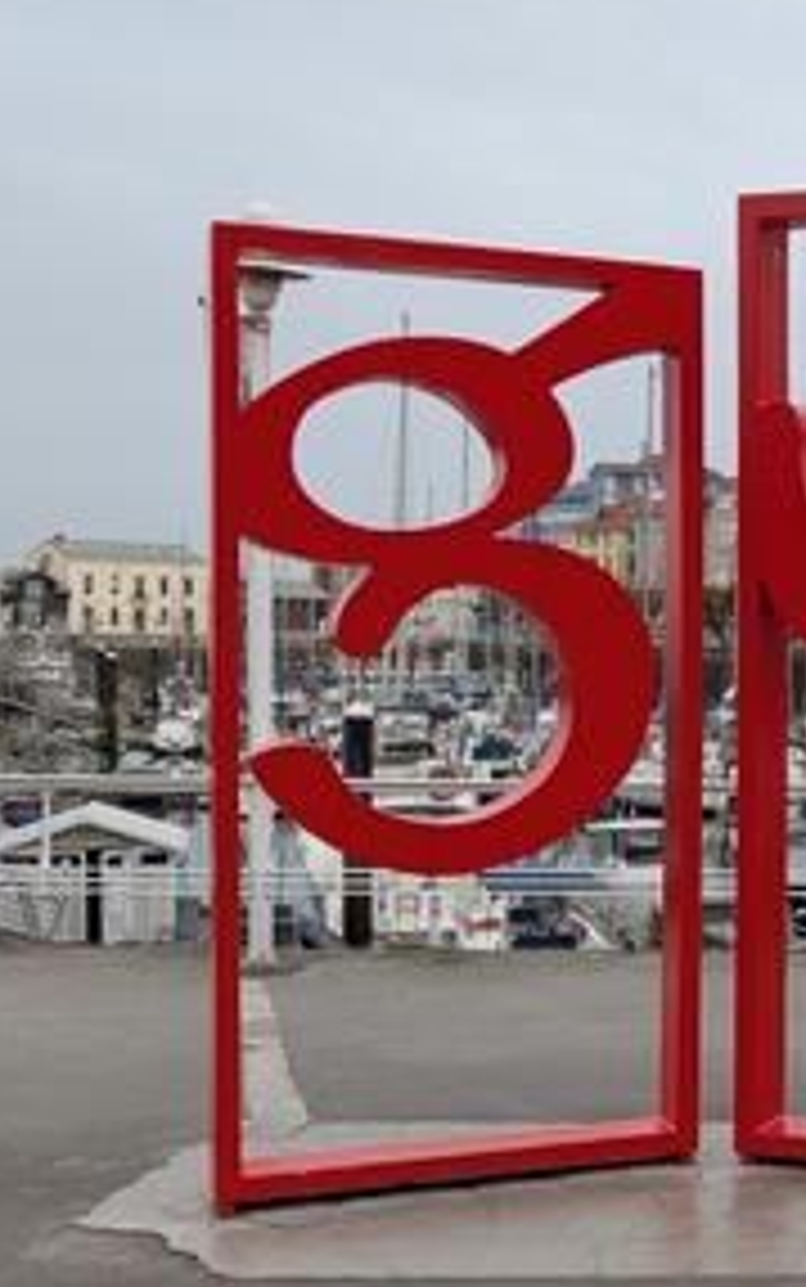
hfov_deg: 20.4
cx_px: 1099
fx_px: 2001
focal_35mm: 57
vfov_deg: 35.6
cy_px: 724
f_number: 1.7
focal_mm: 4.53
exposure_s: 1/647
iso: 31
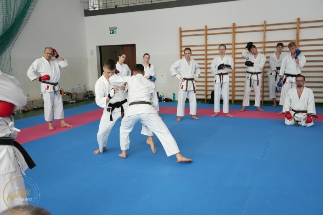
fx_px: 287
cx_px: 162
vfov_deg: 41.1
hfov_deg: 58.7
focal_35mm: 32
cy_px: 108
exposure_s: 1/640
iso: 3200
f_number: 4
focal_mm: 32
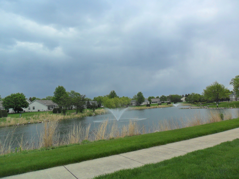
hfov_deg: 65.3
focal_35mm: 27
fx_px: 186
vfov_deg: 51.4
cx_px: 120
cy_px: 90
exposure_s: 1/350
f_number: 8.9
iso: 100
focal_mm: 4.9
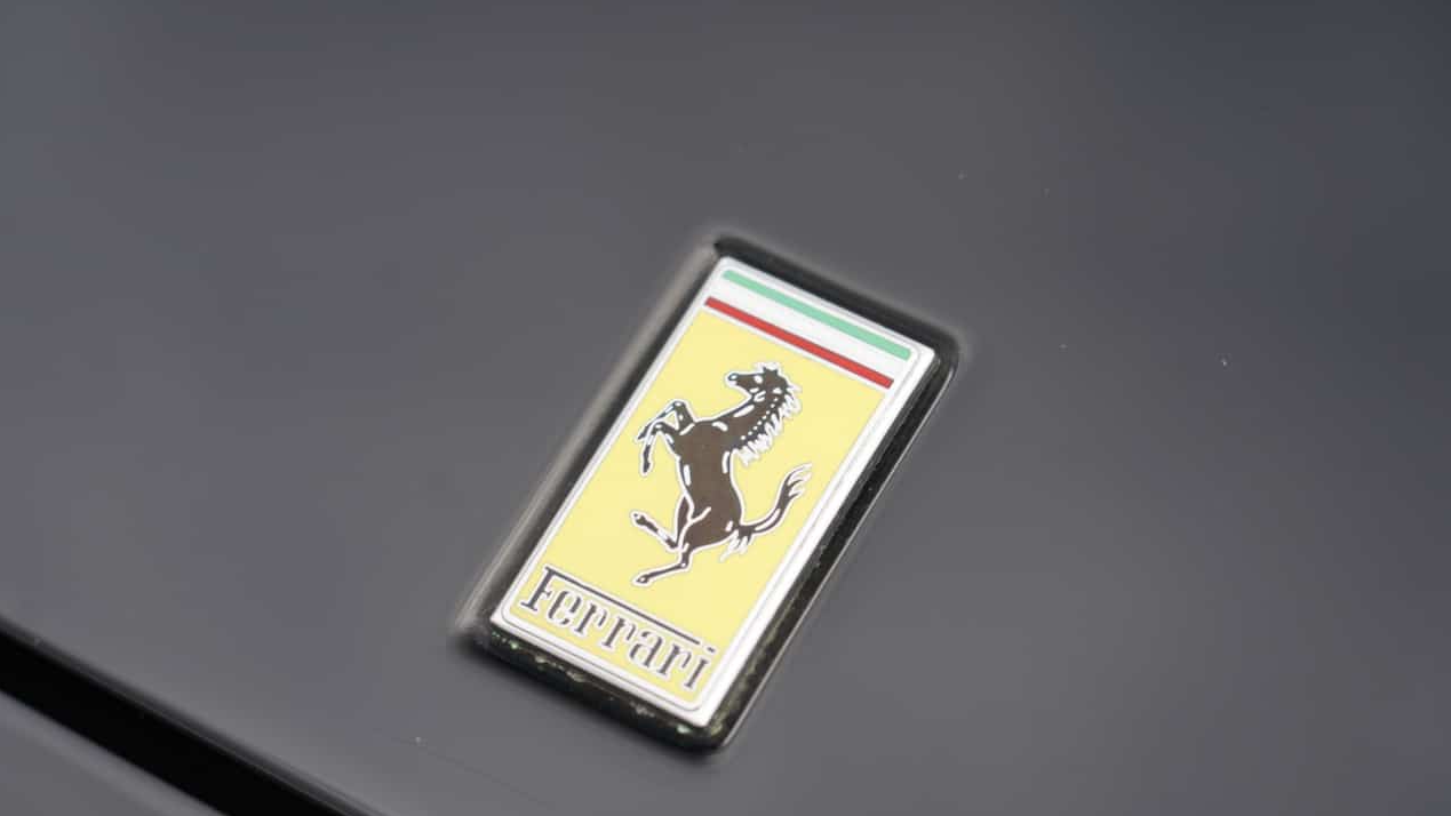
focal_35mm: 111
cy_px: 466
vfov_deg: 10.9
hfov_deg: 19.3
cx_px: 730
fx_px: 4271
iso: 100
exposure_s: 1/160
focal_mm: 105
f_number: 4.5
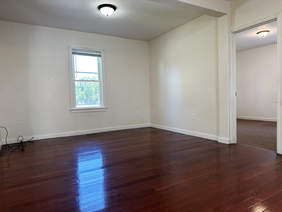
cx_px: 141
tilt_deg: -3.3
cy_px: 106
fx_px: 196
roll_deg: +1.6
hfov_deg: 71.6
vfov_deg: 56.8
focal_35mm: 24
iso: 200
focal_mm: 6.86
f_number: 1.78
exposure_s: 1/120
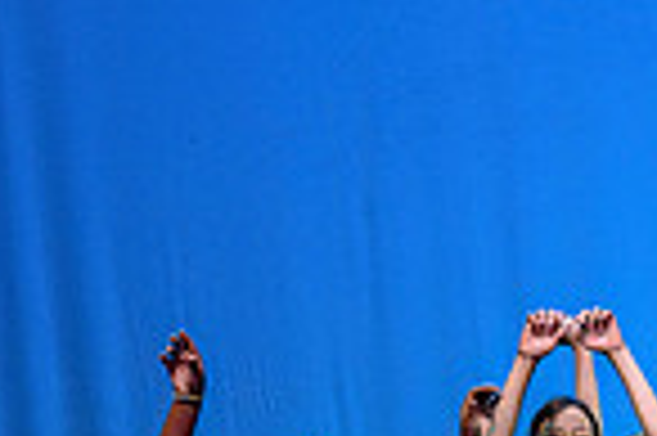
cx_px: 918
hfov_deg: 4.8
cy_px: 573
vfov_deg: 3.2
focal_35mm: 426
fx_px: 7766
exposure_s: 1/500
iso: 1250
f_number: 2.8
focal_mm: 95
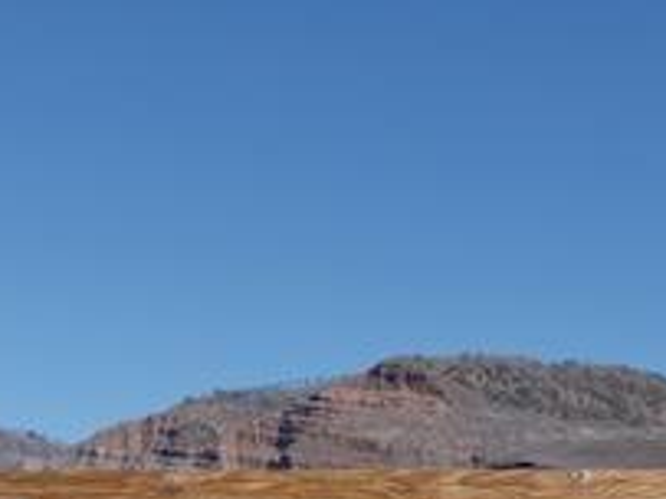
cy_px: 650
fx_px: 1807
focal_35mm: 94
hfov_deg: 20.3
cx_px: 659
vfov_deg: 15.0
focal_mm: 35
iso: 80
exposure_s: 1/200
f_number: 8
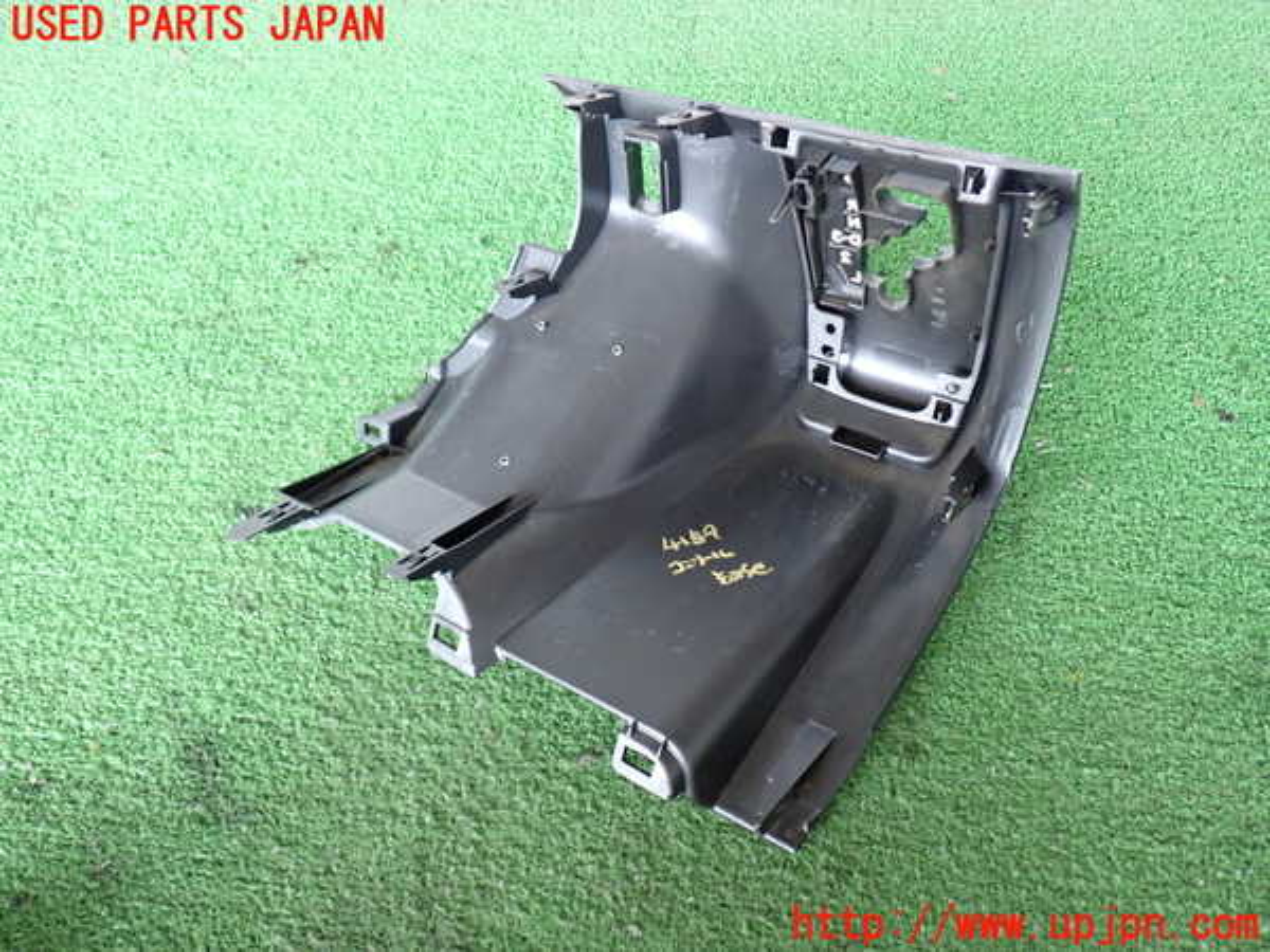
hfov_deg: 60.0
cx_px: 635
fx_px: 1101
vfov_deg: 46.8
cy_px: 476
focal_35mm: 30
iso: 320
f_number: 2.3
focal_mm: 5.4
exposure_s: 1/30
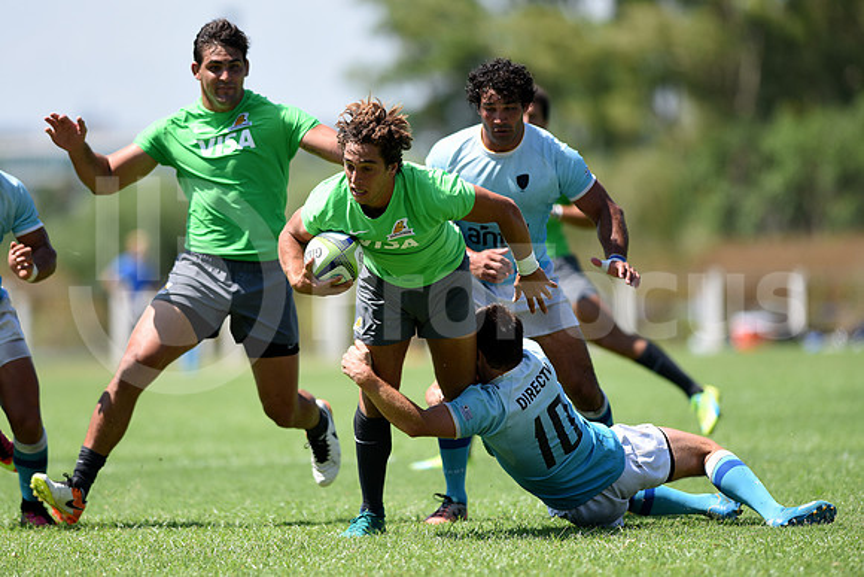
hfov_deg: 6.9
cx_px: 432
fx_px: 7201
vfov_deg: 4.6
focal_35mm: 300
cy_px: 288
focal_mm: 300
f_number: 2.8
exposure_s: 1/2000
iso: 200
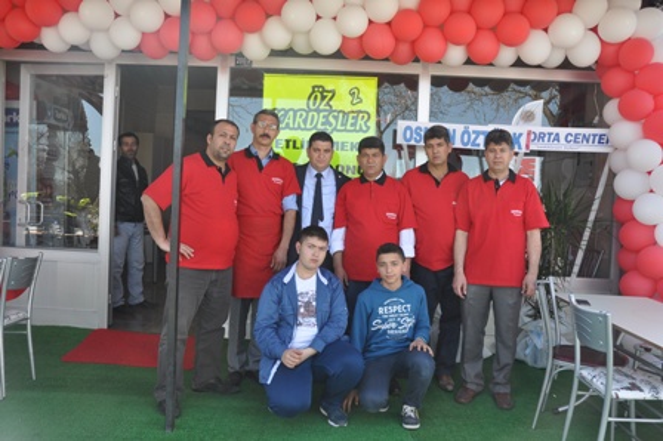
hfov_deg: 57.3
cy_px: 220
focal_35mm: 33
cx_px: 332
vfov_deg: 39.9
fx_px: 607
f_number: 5.6
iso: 250
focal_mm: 22
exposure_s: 1/125
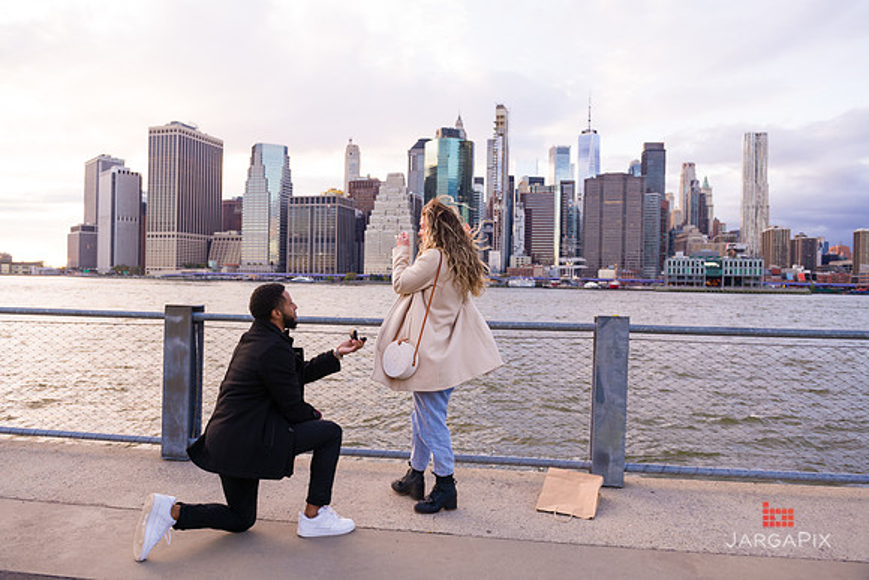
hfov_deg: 67.4
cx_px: 434
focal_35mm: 27
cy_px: 290
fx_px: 652
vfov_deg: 48.0
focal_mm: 27
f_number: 4
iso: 250
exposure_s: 1/200
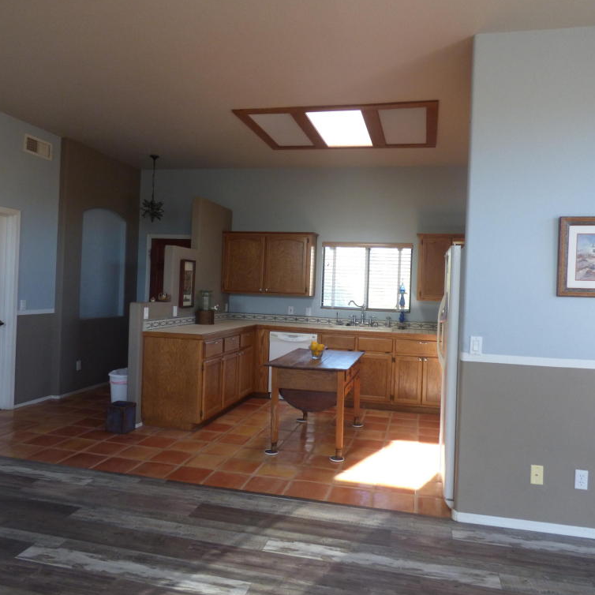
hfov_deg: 65.0
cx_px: 309
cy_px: 294
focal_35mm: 24
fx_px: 467
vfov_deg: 65.0
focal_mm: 3.58
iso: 200
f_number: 2.8
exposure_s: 1/60
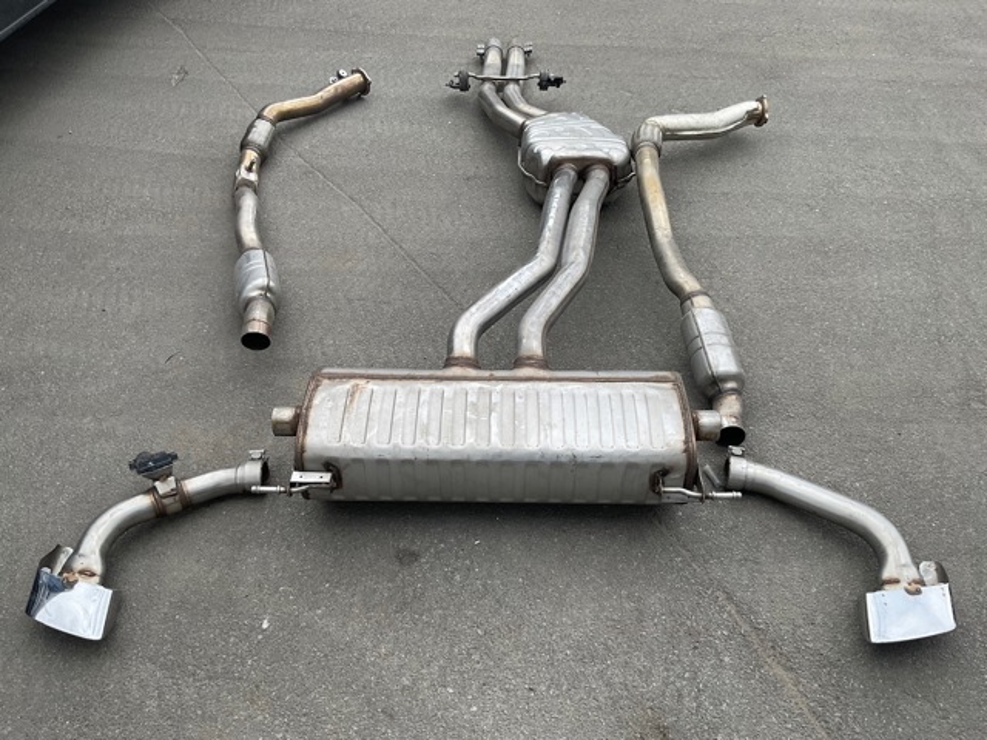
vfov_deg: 48.2
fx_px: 827
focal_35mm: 29
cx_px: 494
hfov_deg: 61.7
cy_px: 370
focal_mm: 3
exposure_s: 1/365
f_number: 1.8
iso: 16
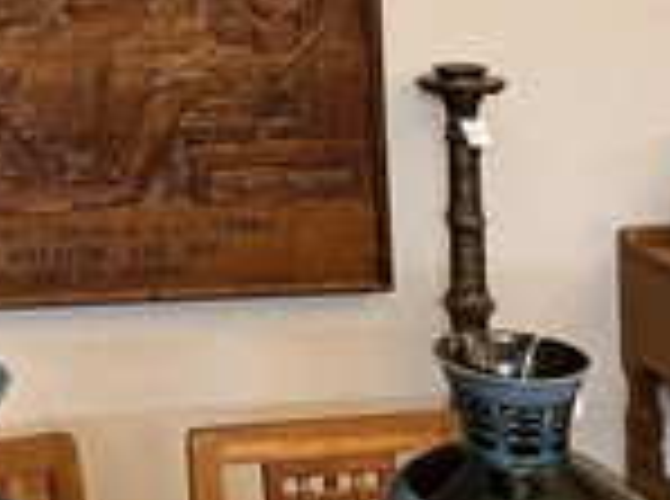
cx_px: -180
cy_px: -122
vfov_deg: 19.5
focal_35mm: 70
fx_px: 1352
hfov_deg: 24.6
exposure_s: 1/50
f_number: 1.6
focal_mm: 5.1
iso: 400
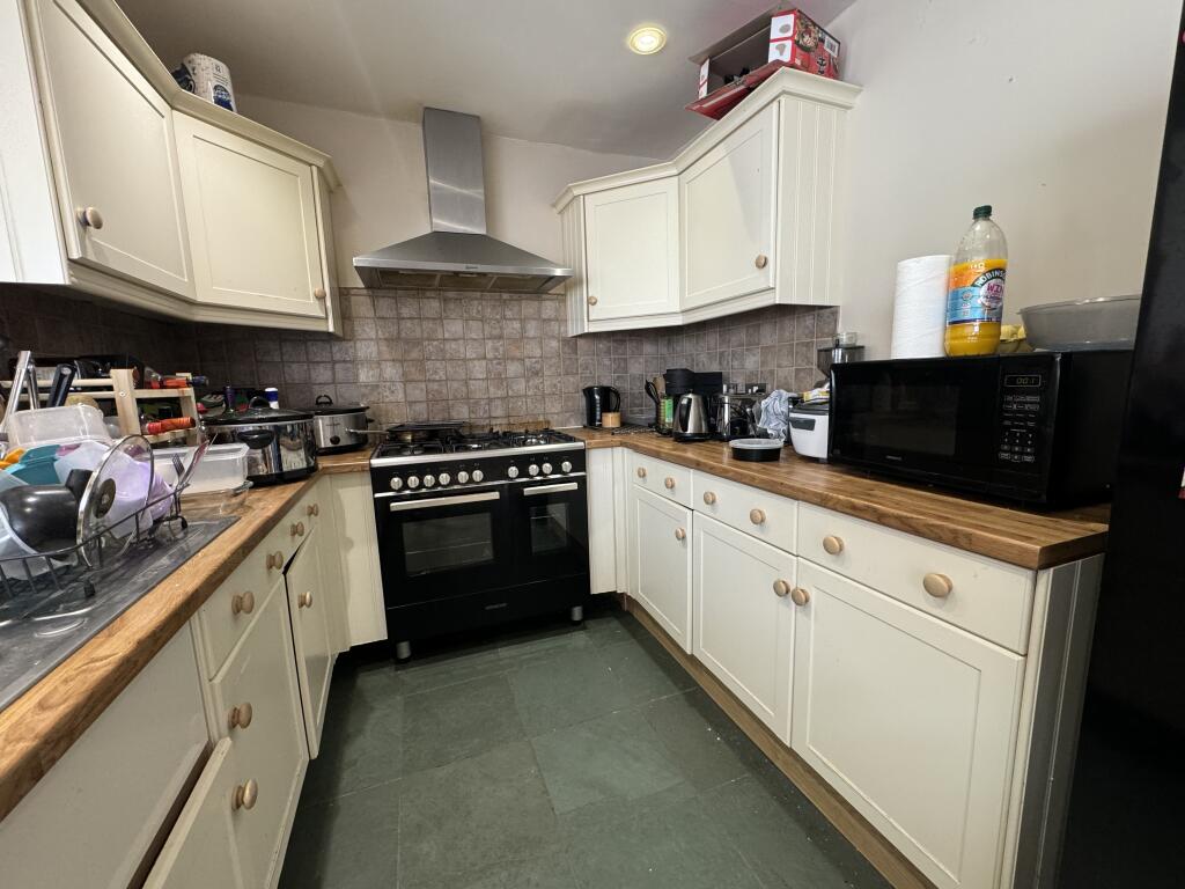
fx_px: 479
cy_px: 444
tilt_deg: -7.5
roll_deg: +2.0
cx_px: 592
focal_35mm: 14
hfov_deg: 102.1
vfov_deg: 85.7
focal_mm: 2.22
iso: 250
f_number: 2.2
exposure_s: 1/50
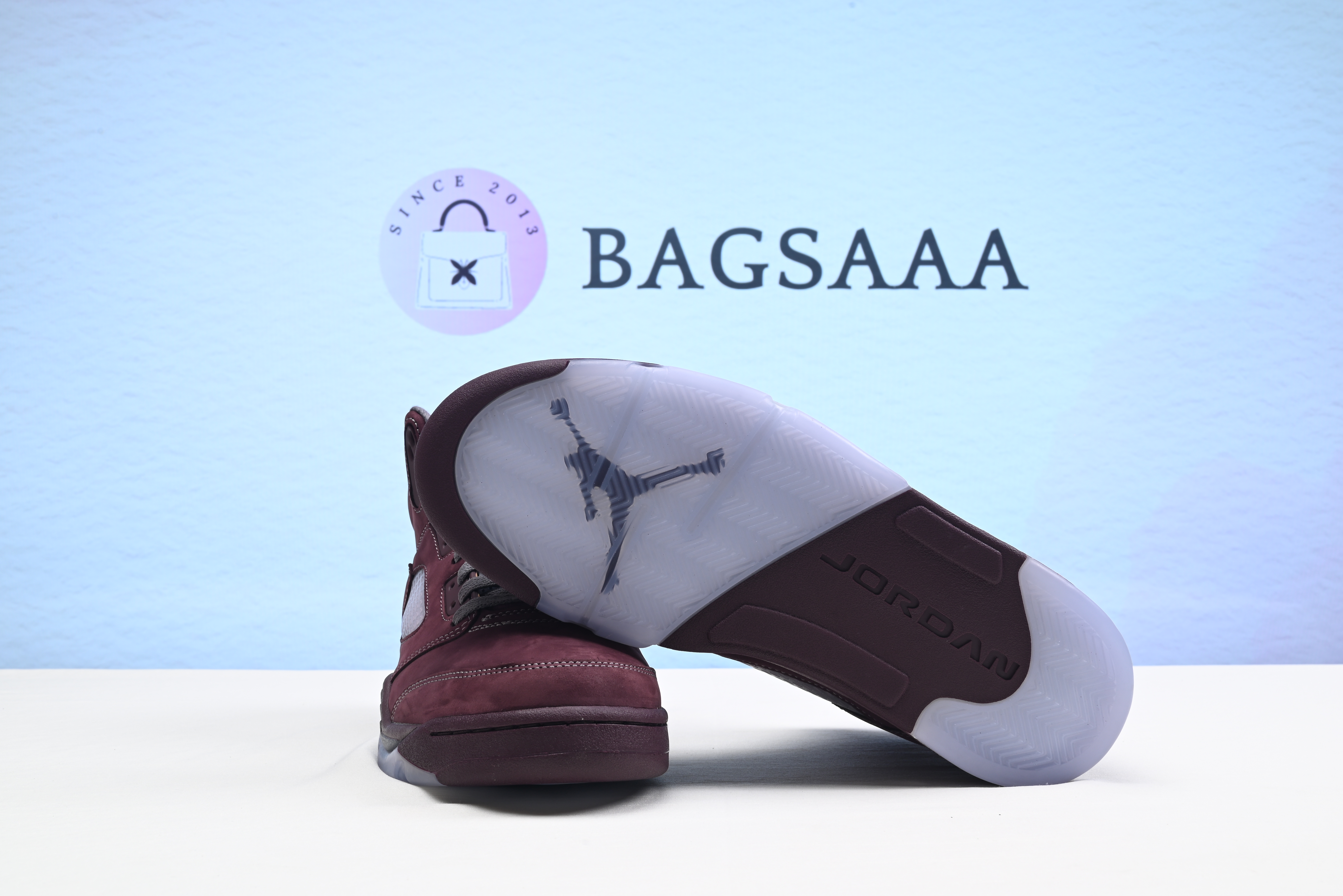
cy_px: 448
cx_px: 672
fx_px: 1530
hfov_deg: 47.4
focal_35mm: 41
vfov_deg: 32.7
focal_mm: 41
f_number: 16
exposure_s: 1/2
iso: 100
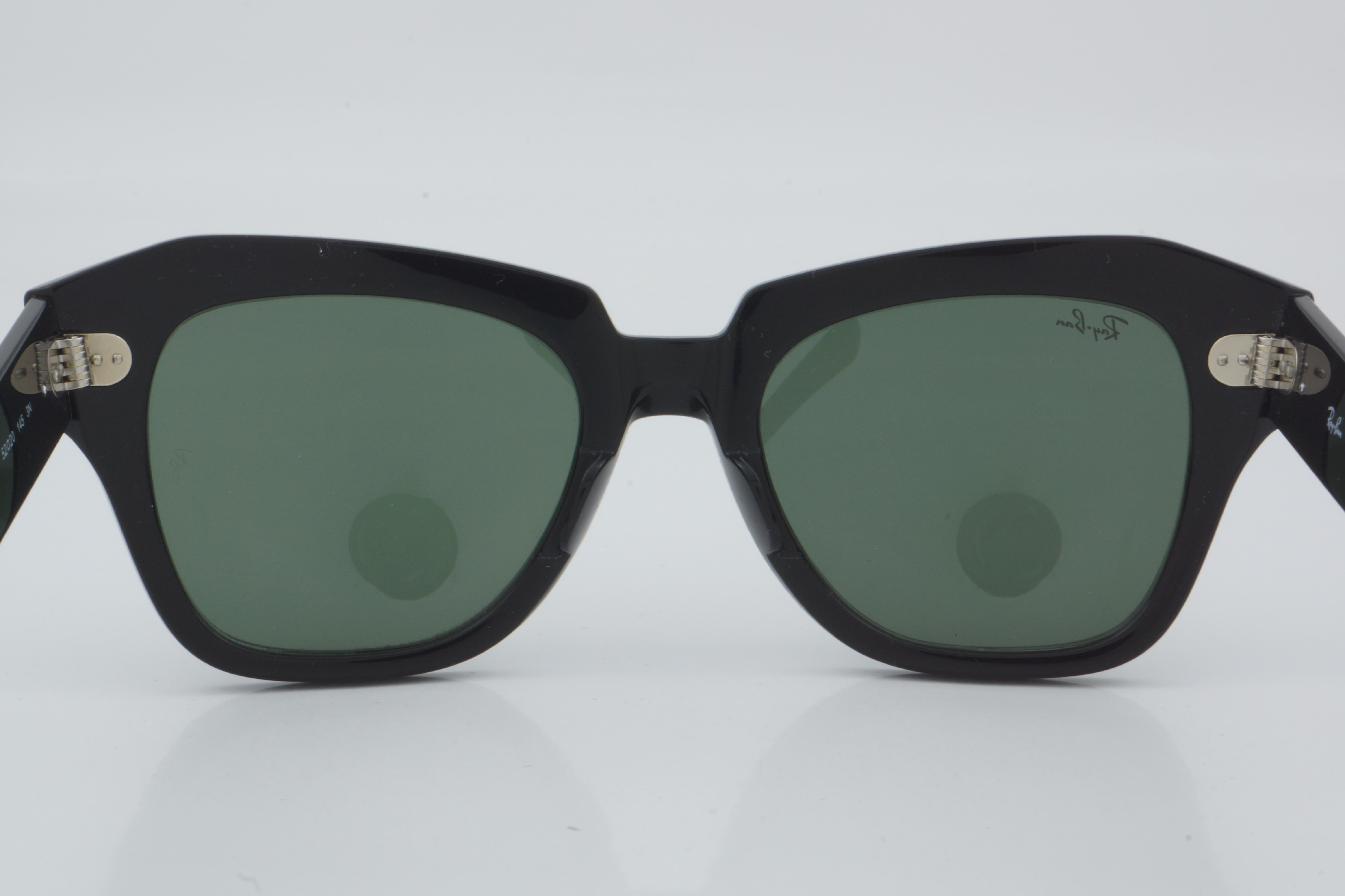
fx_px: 2802
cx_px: 672
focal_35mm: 75
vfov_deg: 18.2
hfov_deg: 27.0
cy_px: 448
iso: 100
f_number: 29
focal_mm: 50
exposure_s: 1/4
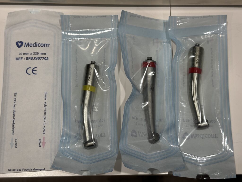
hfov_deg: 39.7
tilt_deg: -75.8
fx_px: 336
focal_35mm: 48
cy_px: 91
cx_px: 121
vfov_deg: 30.3
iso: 50
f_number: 1.78
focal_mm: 6.86
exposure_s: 1/167
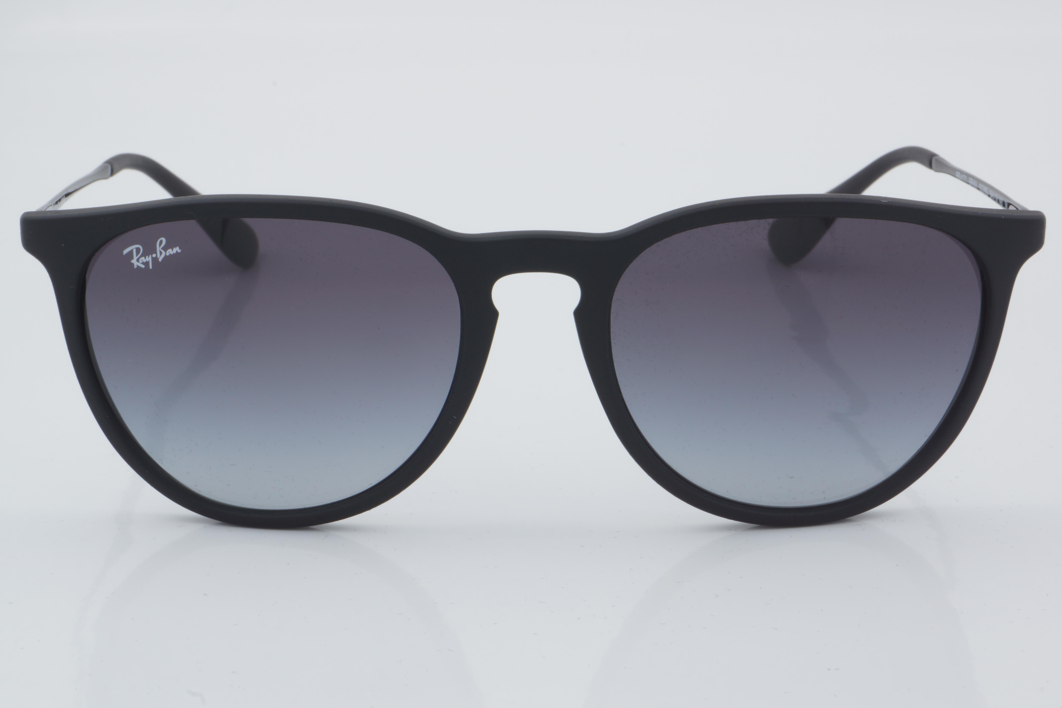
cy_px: 354
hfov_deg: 24.6
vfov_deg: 16.6
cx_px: 531
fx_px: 2434
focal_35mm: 82
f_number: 32
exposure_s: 1/4
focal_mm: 55
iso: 100
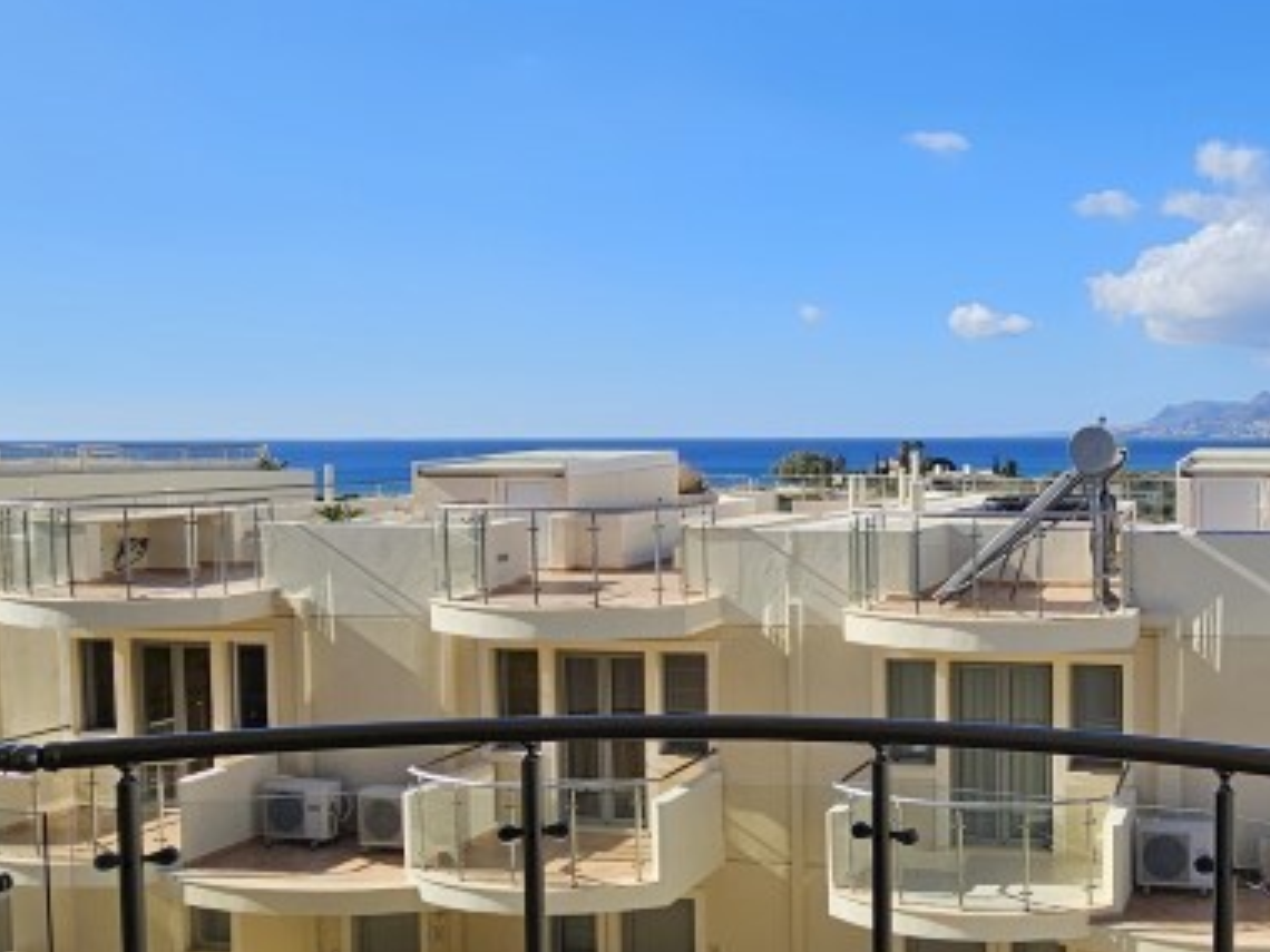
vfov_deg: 40.7
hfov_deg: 47.9
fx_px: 1284
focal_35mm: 35
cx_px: 1113
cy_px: 524
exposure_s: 1/2600
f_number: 2.2
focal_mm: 2.2
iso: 50
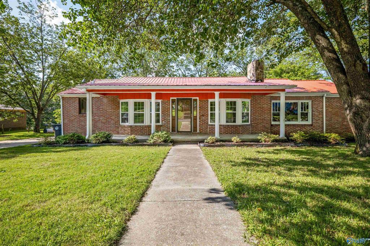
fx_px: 154
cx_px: 185
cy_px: 123
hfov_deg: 100.4
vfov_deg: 77.3
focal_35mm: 15
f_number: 8
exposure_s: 1/250
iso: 800
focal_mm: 10
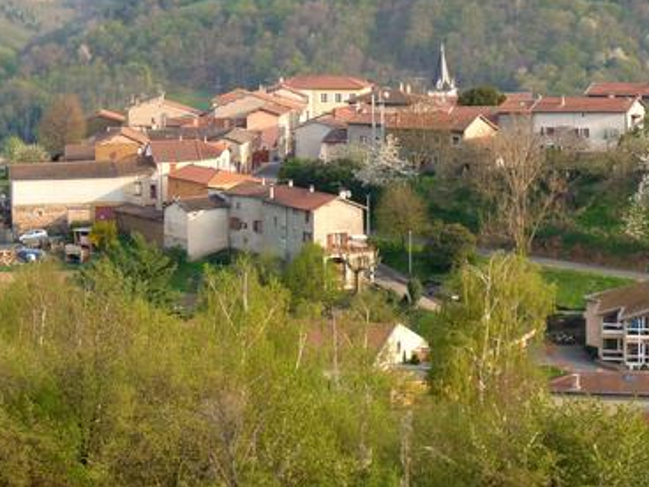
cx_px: 293
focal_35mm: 163
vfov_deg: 9.1
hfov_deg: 12.1
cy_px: 228
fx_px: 3056
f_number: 4
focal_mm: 13.3
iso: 80
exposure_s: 1/200
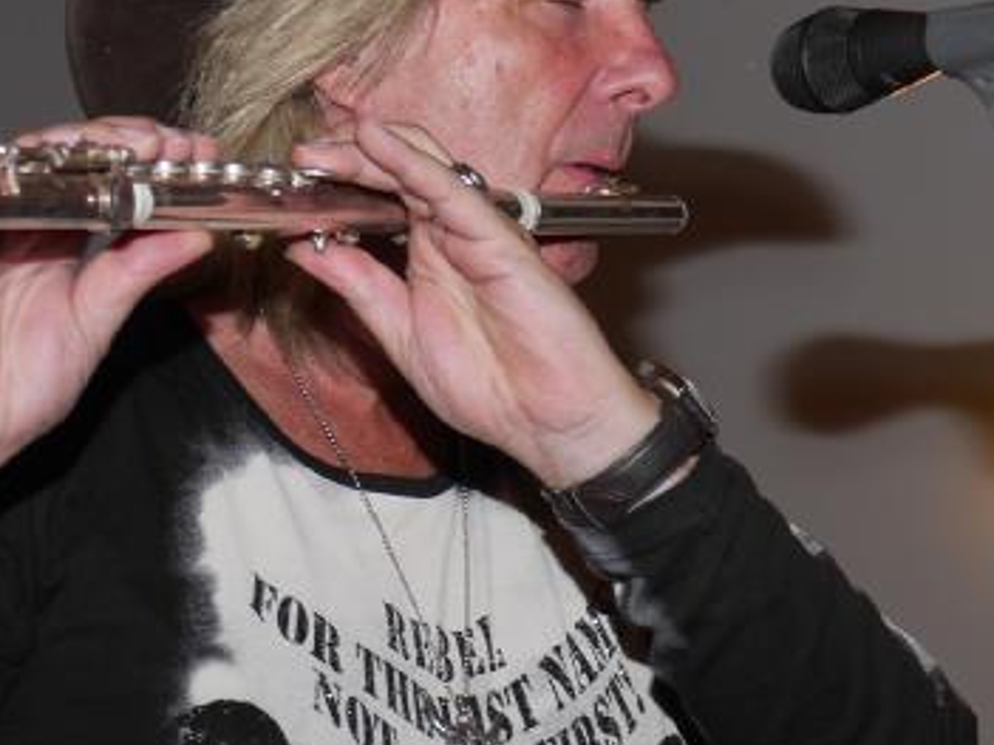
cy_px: 388
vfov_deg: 13.0
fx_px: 3272
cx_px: 428
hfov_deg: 17.3
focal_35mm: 114
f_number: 4.7
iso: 200
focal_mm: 25
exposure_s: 1/60
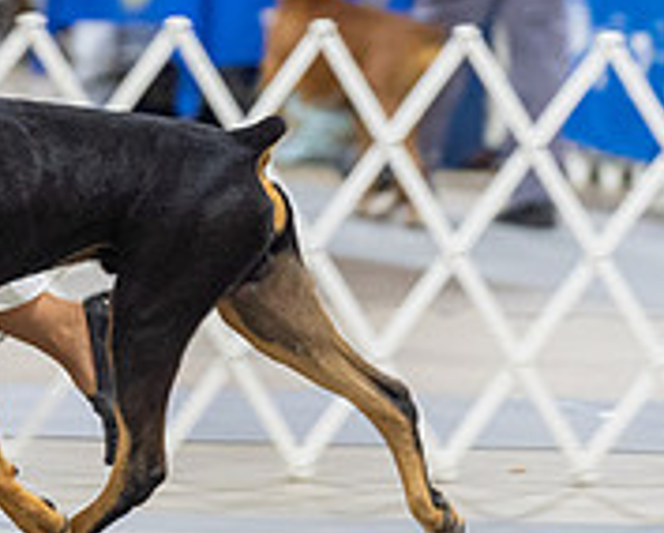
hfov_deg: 4.0
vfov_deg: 3.2
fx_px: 9502
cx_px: -309
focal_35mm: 483
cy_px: -19
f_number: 2.8
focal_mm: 135
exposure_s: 1/160
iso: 2500
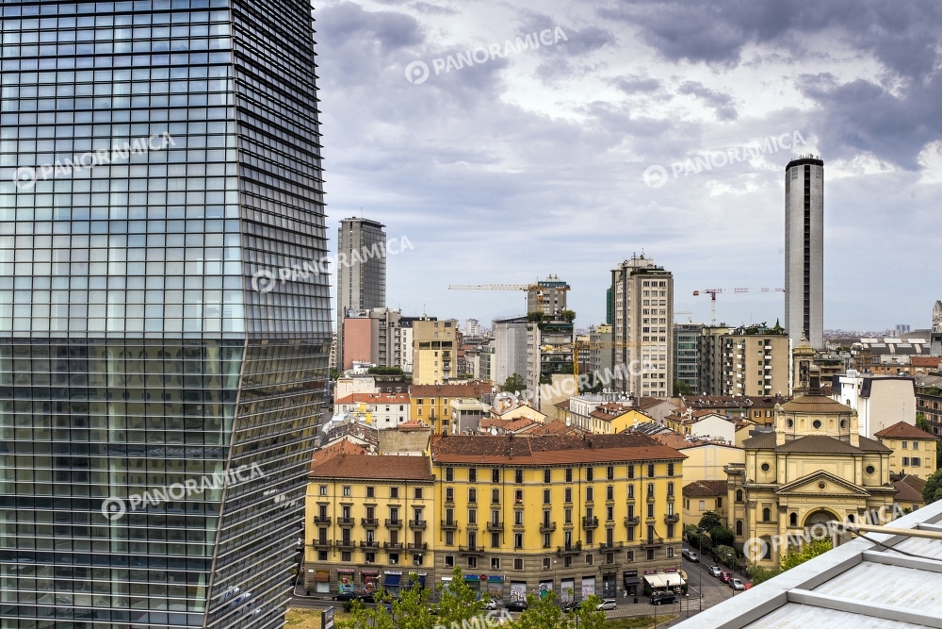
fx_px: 1204
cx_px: 471
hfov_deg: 42.7
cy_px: 314
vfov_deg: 29.3
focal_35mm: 46
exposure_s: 1/200
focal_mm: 46
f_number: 9
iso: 200
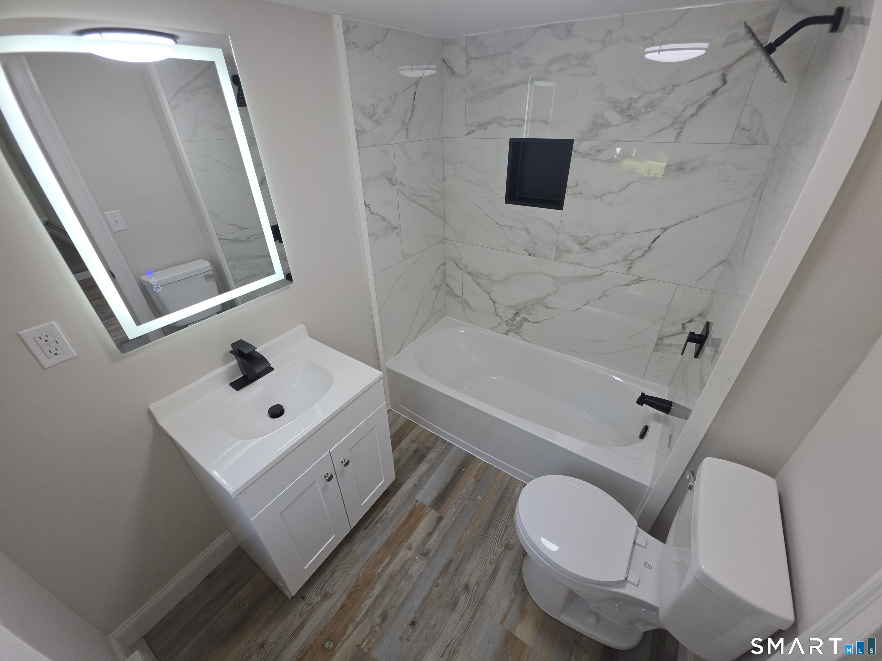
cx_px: 441
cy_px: 330
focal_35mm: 13
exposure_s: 1/120
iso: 50
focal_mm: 2.2
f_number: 1.9
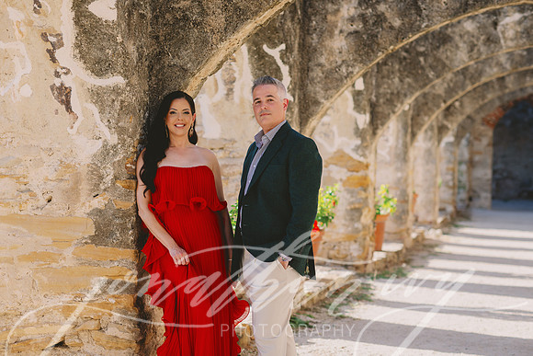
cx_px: 266
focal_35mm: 85
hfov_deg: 23.9
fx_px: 1259
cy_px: 178
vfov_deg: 16.1
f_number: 3.5
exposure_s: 1/500
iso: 125
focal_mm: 85
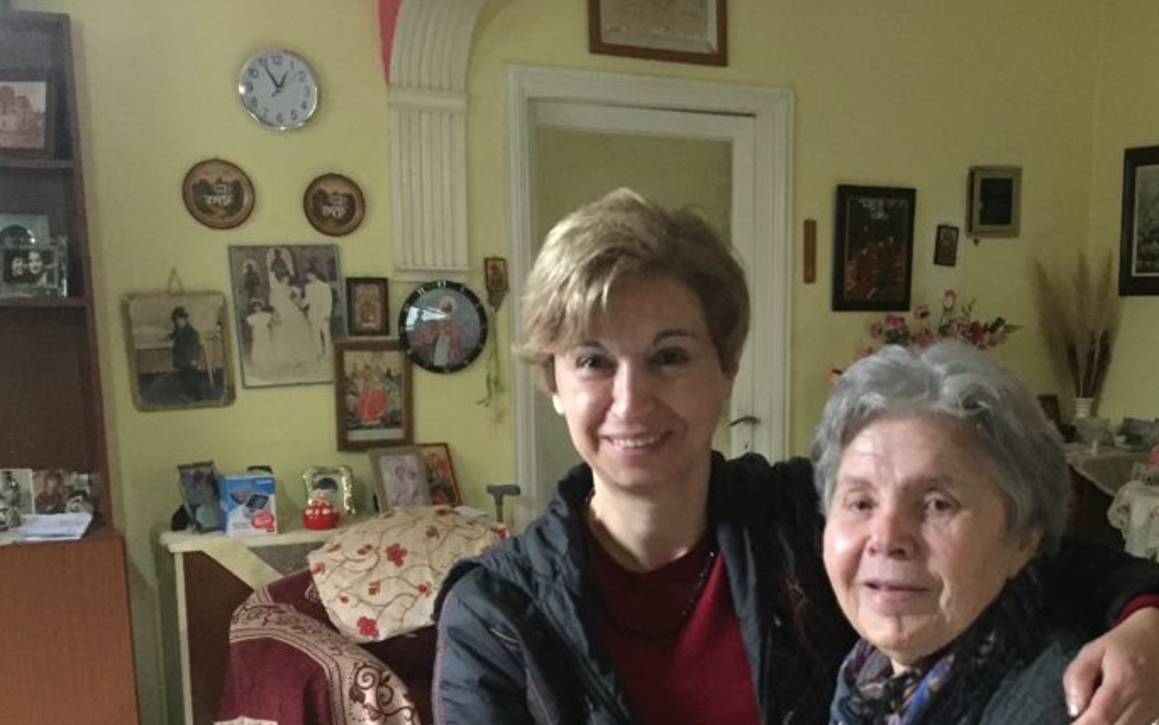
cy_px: 573
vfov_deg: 27.5
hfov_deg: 42.8
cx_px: 791
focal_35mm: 46
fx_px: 1453
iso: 400
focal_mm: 4.15
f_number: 2.2
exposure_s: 1/17
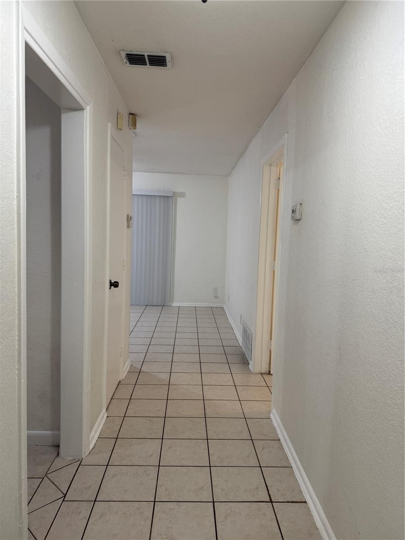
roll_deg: -0.3
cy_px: 270
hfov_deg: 56.8
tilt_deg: -4.3
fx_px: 374
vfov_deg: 71.6
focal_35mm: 24
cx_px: 202
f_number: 1.78
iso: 125
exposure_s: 1/60
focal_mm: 6.76
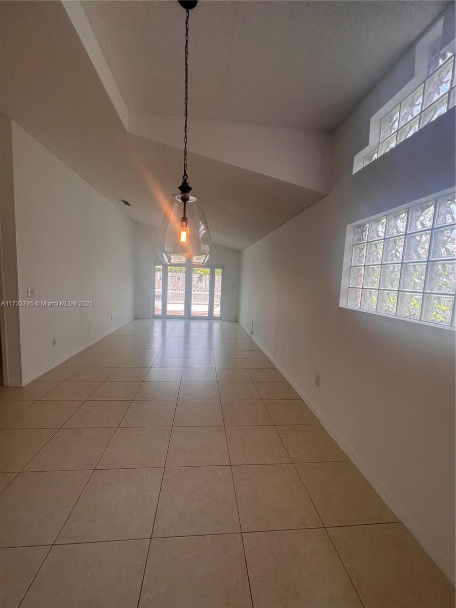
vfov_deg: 106.2
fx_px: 228
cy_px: 304
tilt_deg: -5.1
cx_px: 228
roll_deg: -2.8
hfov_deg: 89.9
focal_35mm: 13
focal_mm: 1.57
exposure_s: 1/120
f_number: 1.8
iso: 32
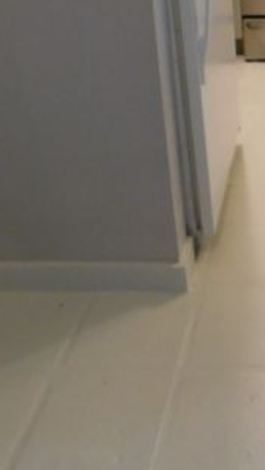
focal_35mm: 54
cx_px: 361
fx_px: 674
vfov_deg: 35.9
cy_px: 37
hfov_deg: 20.1
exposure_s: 1/30
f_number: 3
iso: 280
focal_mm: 4
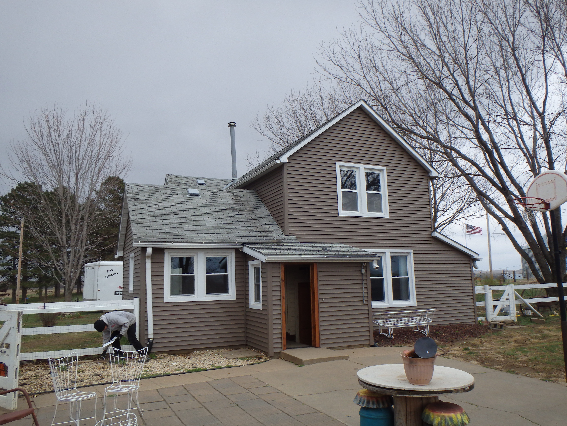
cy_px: 213
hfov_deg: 63.4
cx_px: 284
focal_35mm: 28
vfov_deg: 49.7
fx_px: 459
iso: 125
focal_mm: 5
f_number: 3.9
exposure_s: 1/640
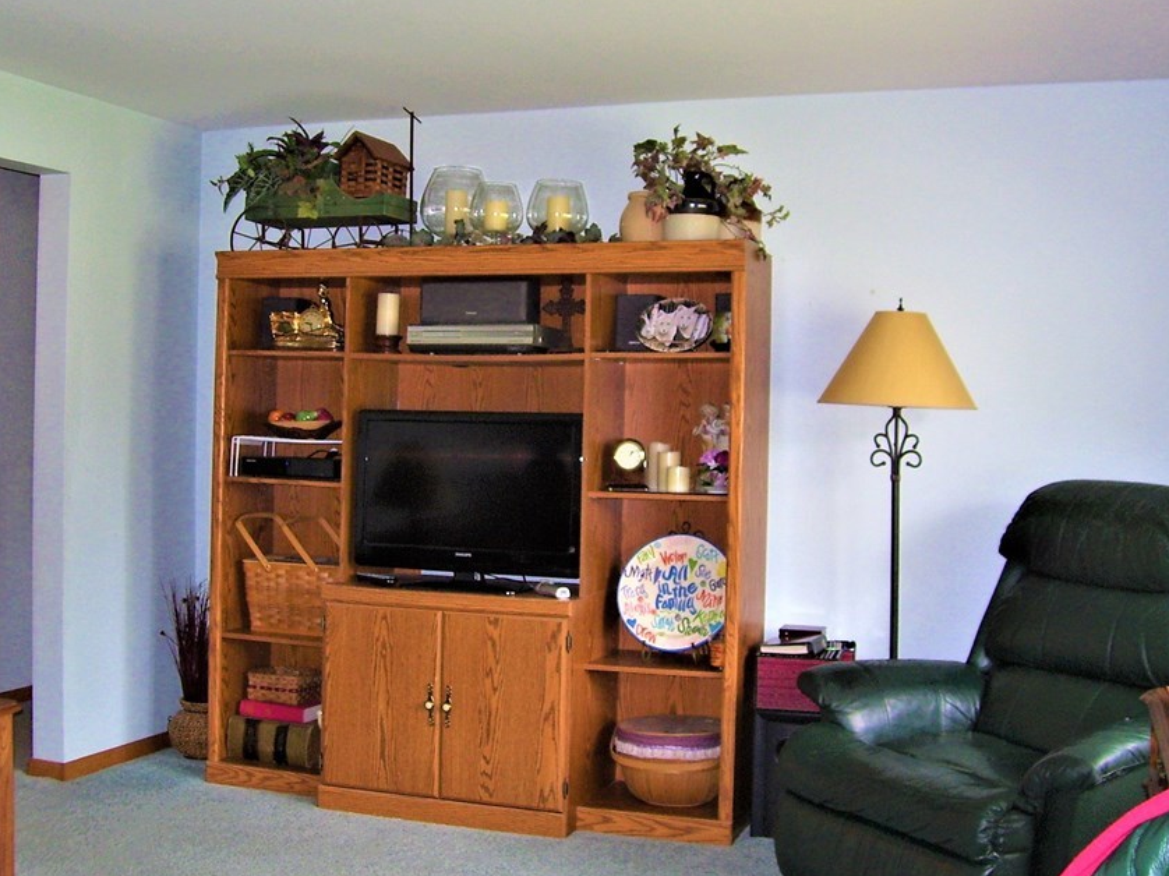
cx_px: 490
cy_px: 388
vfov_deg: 32.8
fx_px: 1485
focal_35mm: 44
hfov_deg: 42.8
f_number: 2.7
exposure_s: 1/60
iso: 100
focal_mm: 6
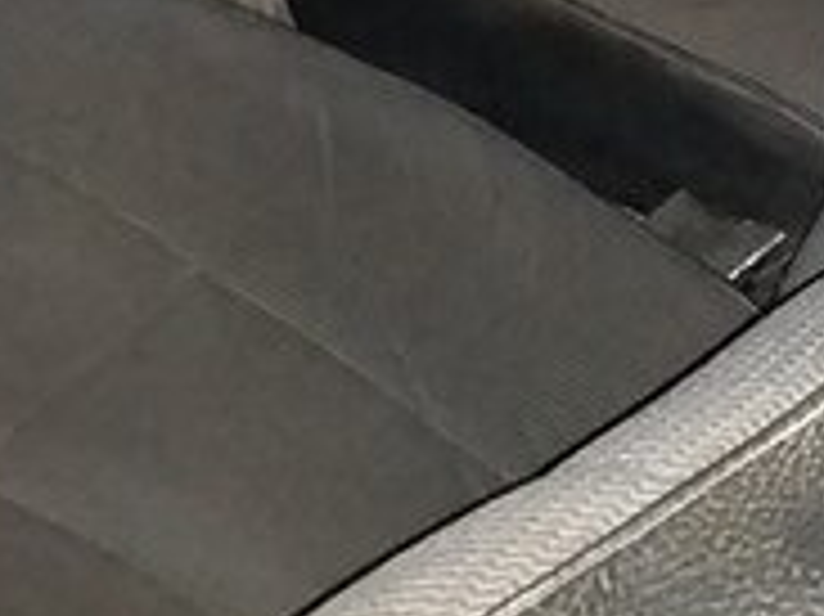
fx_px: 2664
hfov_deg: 17.3
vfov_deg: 12.4
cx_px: 779
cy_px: -366
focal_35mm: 112
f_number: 2.2
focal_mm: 3.3
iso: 400
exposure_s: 1/17
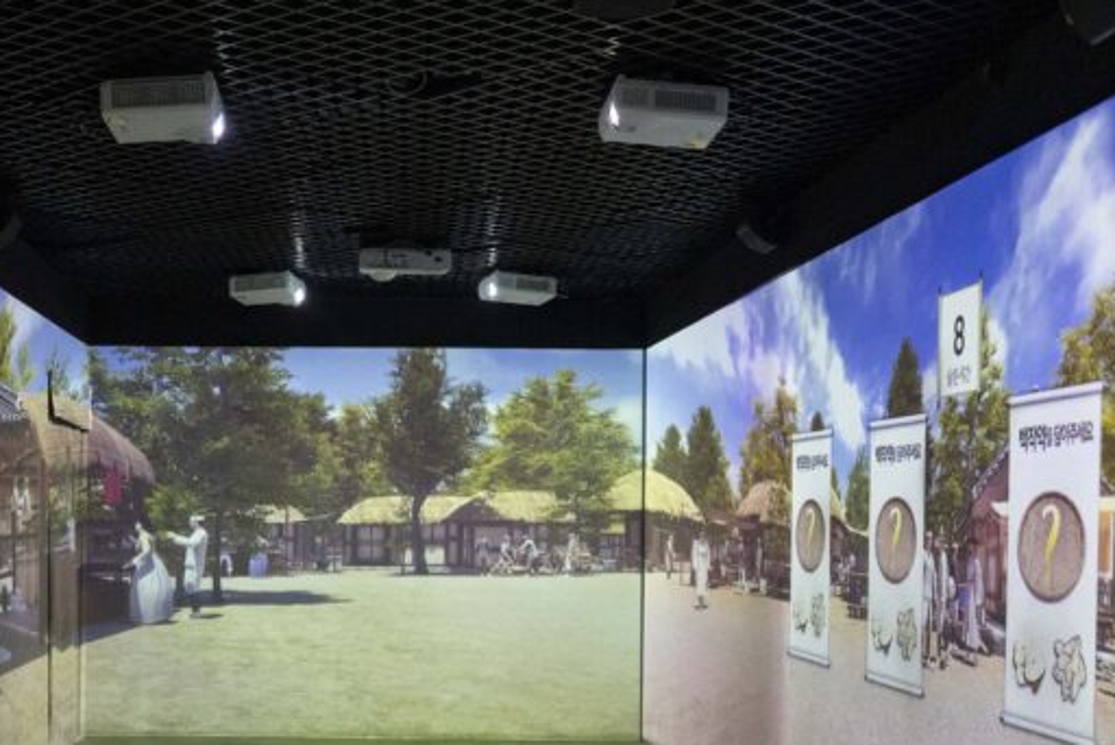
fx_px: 1797
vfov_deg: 23.1
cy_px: 591
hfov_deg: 34.0
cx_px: 342
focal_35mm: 58
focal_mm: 29
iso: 6400
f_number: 4
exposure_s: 1/160
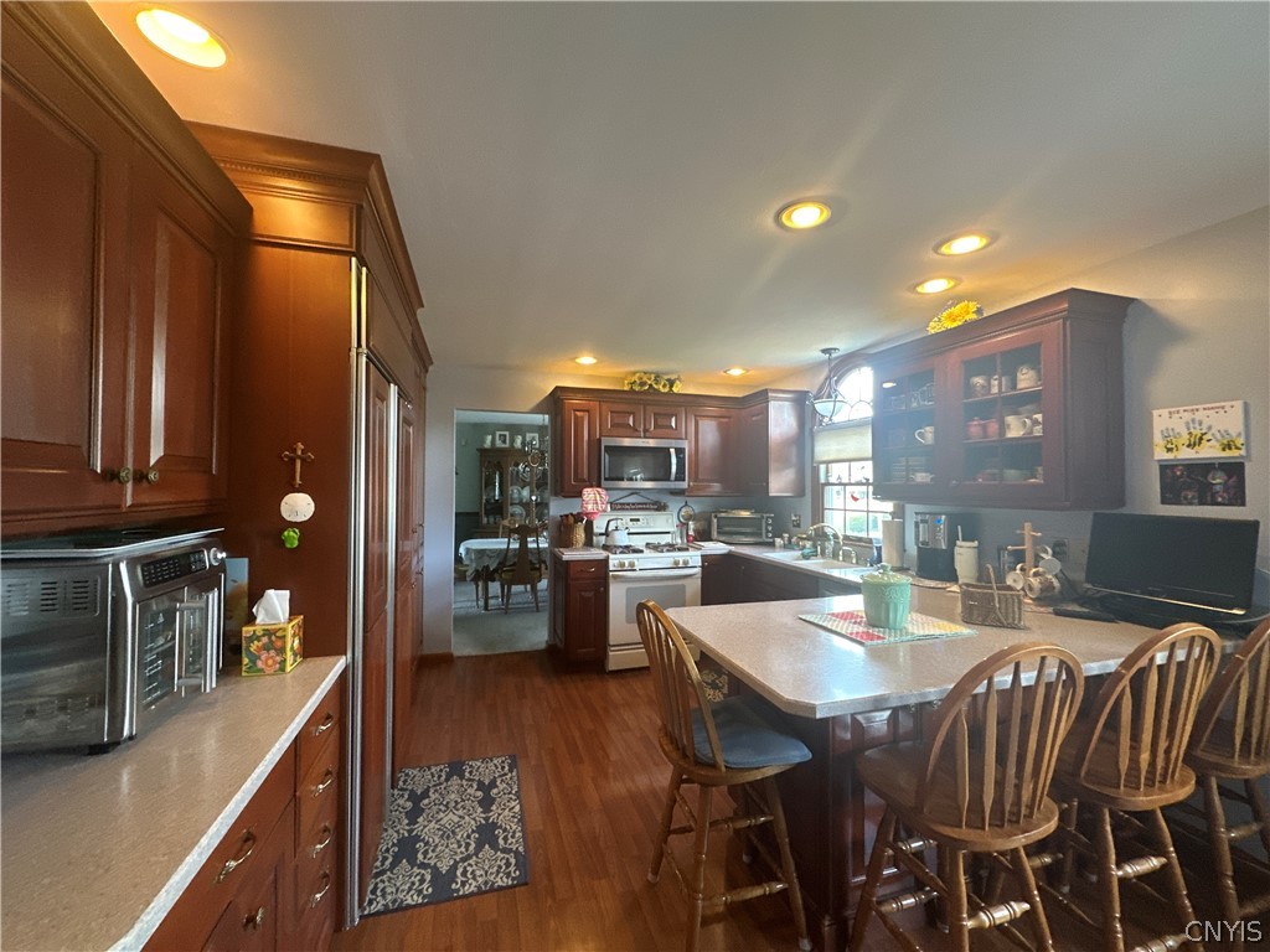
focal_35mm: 14
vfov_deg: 85.7
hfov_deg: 102.1
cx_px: 635
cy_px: 476
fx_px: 514
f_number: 2.2
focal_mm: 2.22
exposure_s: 1/60
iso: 320
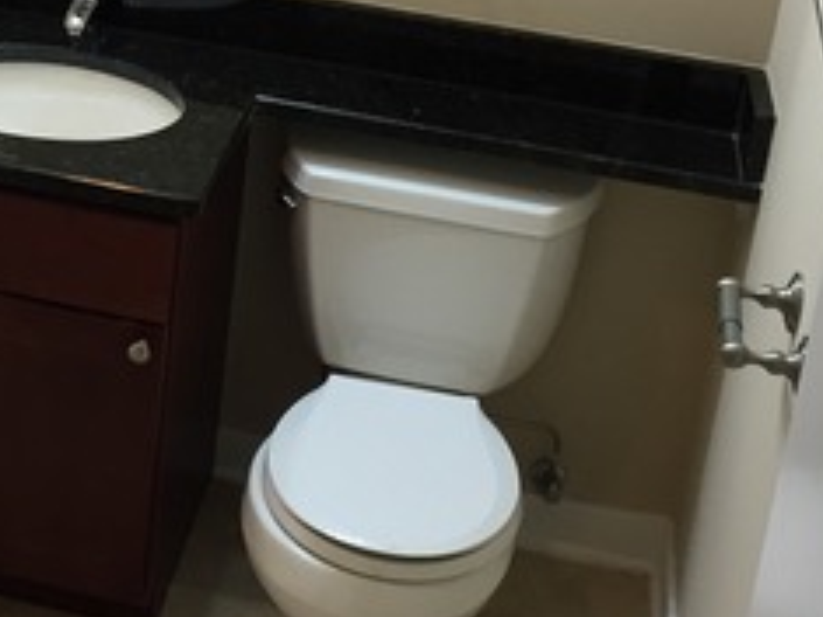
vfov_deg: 18.1
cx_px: 144
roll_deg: -5.2
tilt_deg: -19.4
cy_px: -11
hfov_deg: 24.3
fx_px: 1877
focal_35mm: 79
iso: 40
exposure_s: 1/30
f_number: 2.2
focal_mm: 4.15
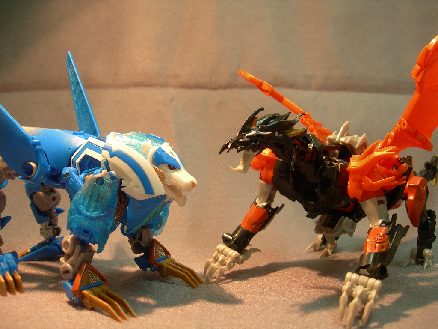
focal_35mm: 38
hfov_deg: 49.0
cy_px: 164
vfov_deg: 37.7
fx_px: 481
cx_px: 219
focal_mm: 7.8
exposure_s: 1/14
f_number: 2.8
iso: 50
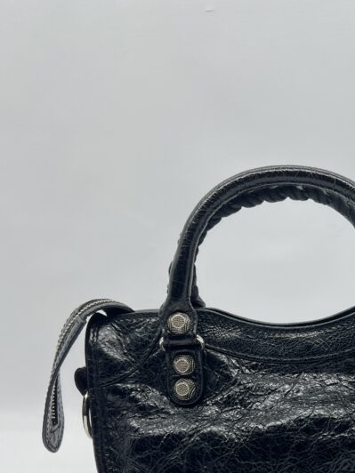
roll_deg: -0.6
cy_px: 387
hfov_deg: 28.3
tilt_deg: -13.1
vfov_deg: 36.7
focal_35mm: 50
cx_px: 299
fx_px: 684
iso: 32
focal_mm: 5.7
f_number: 1.5
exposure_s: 1/103
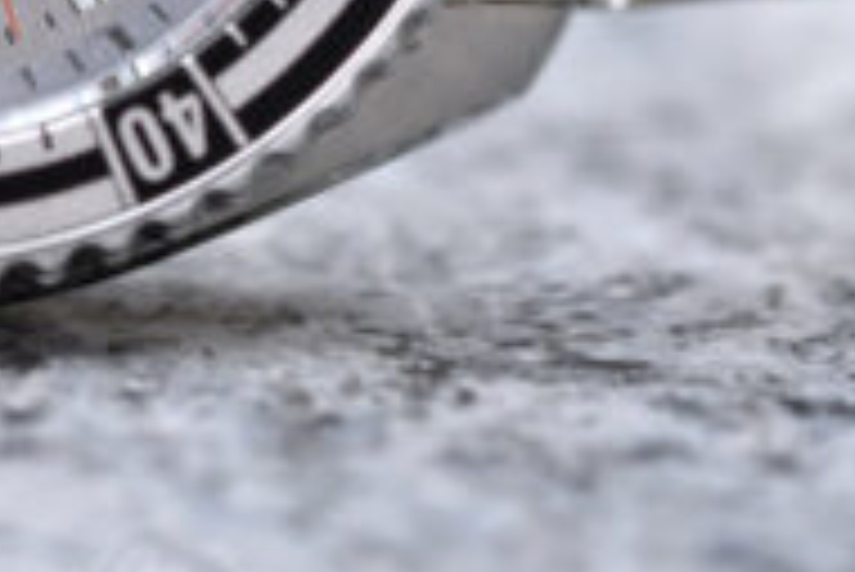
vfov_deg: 6.0
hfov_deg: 9.0
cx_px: -108
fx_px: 5395
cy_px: -387
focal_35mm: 227
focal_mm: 60
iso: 2000
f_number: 5.6
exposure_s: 1/1600
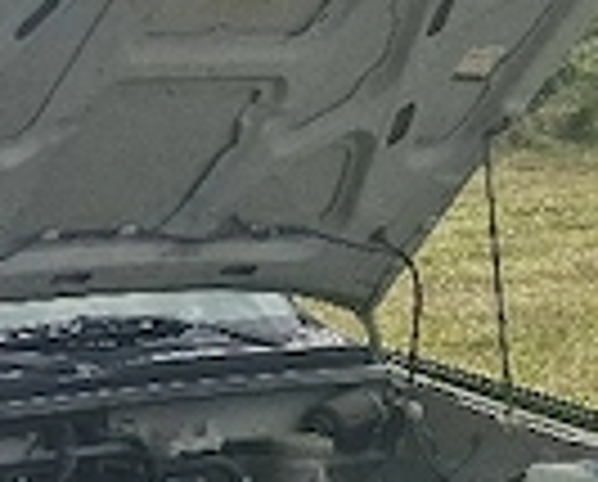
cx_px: -625
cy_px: 450
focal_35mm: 101
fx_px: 1791
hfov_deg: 15.1
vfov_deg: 15.1
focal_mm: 5.54
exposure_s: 1/3333
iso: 50
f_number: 1.8
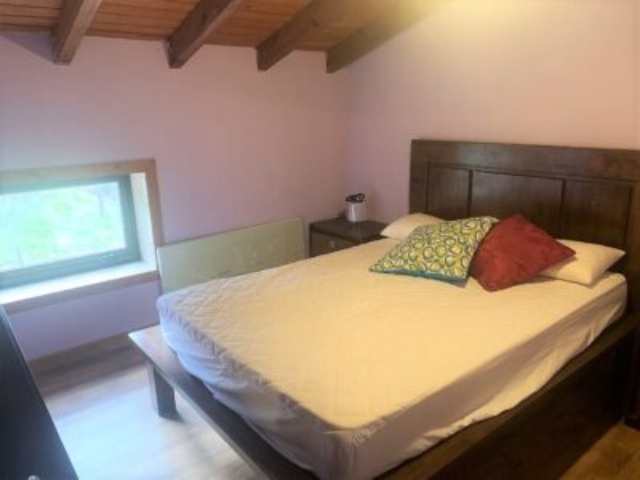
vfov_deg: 53.1
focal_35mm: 26
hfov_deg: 67.3
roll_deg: +0.9
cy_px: 240
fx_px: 481
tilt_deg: -14.2
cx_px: 320
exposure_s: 1/60
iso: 250
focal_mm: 4.25
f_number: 1.8
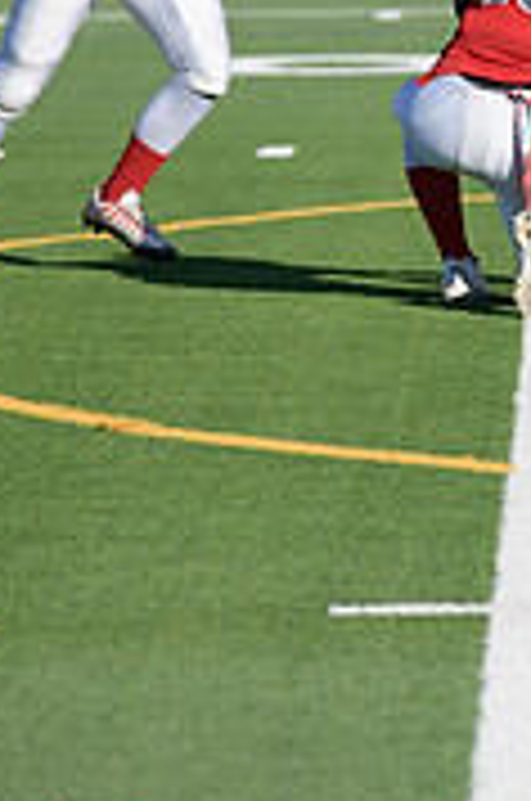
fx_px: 11260
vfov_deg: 4.1
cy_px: 36
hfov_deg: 2.7
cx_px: 536
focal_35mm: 507
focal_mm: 200
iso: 500
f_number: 5
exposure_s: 1/5000
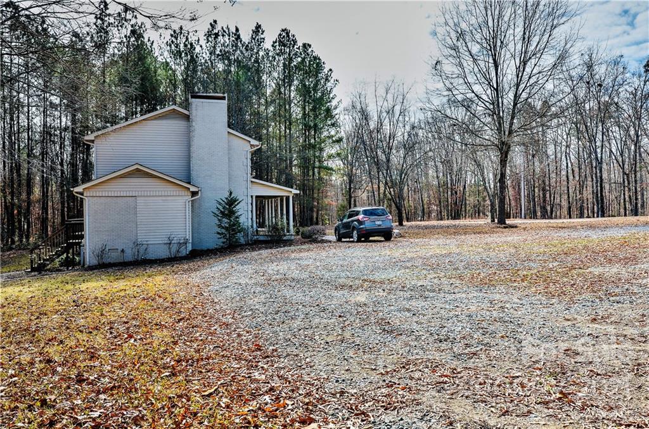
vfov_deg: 50.2
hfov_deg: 70.6
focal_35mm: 26
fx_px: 459
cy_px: 214
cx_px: 324
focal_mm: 17
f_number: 8
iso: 200
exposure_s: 1/125
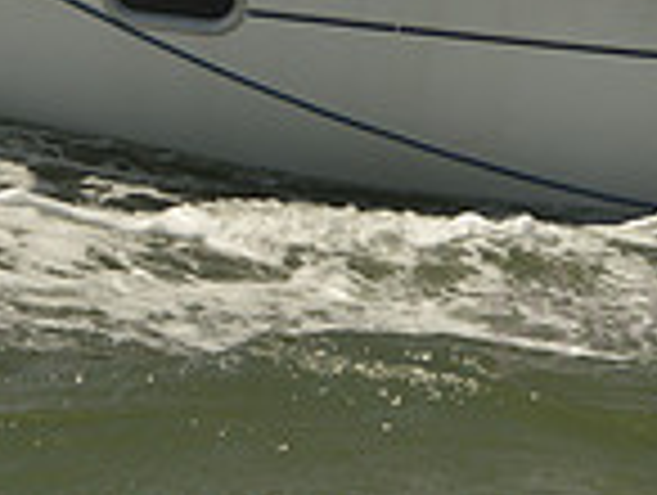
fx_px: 5646
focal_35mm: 297
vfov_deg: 5.0
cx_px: 252
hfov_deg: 6.7
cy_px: -367
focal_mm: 78
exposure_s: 1/1000
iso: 280
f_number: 8
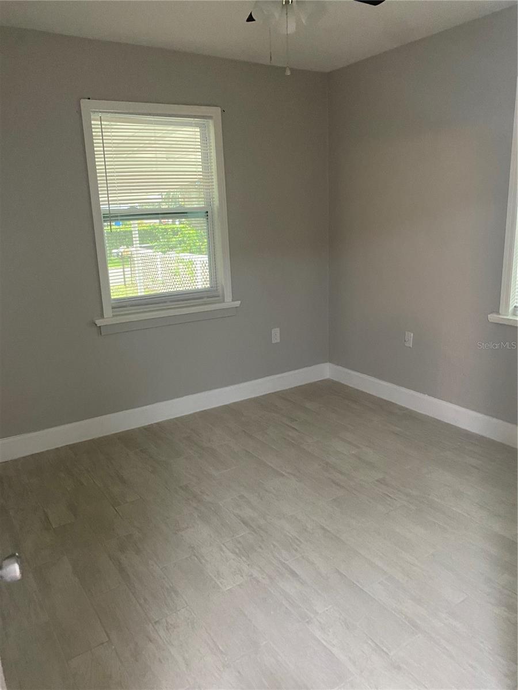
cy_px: 345
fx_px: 519
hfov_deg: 53.1
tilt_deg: -13.9
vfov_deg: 67.3
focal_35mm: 26
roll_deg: +1.5
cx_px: 259
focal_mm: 4.25
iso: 320
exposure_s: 1/40
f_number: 1.8
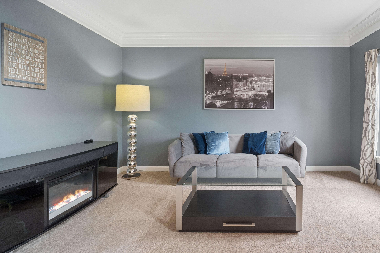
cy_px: 110
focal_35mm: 19
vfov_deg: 64.3
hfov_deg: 85.2
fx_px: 201
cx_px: 238
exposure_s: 1/25
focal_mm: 14
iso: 640
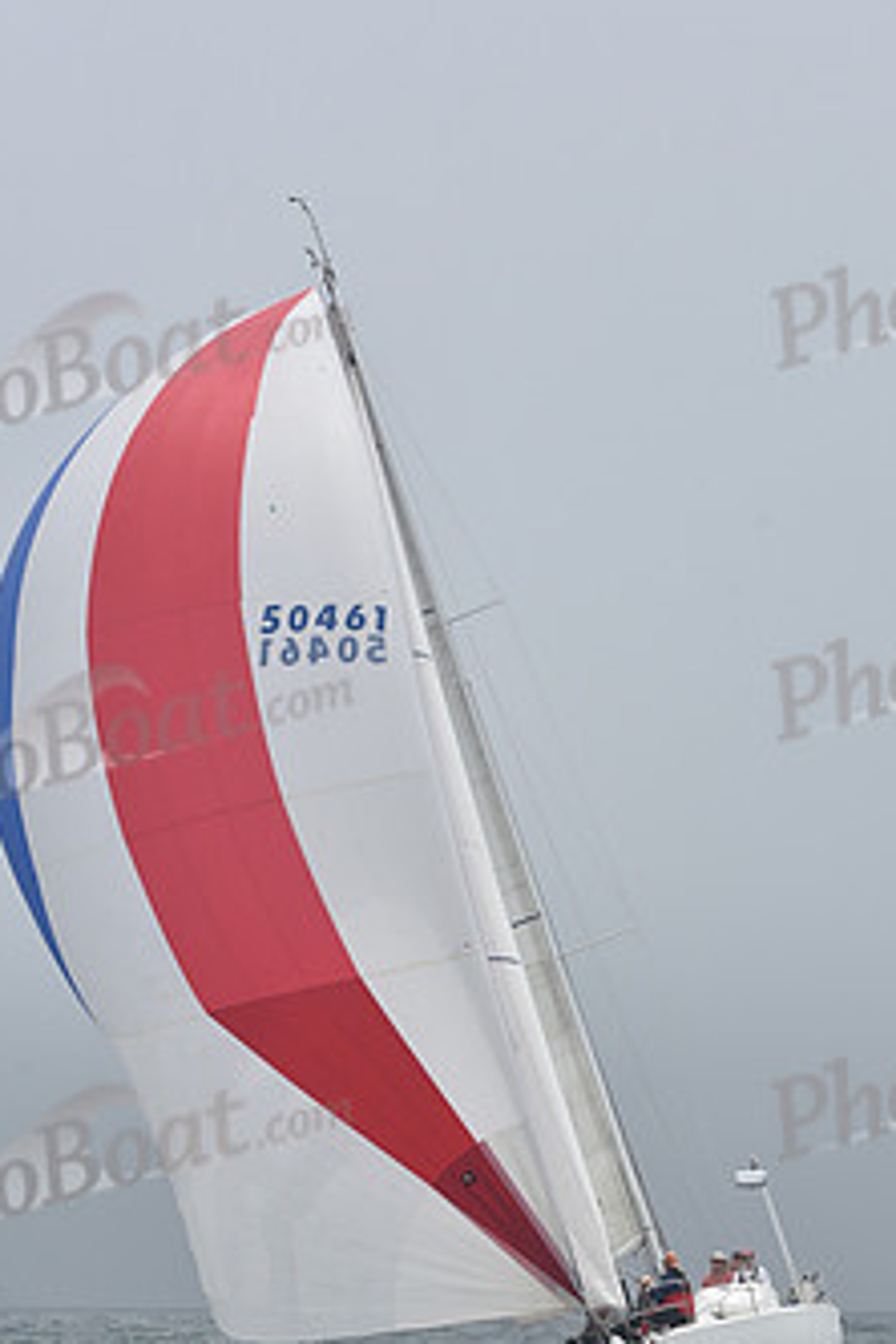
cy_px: 904
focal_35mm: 122
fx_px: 4554
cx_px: 563
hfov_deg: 11.2
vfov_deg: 16.7
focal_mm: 70
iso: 250
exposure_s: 1/800
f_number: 13
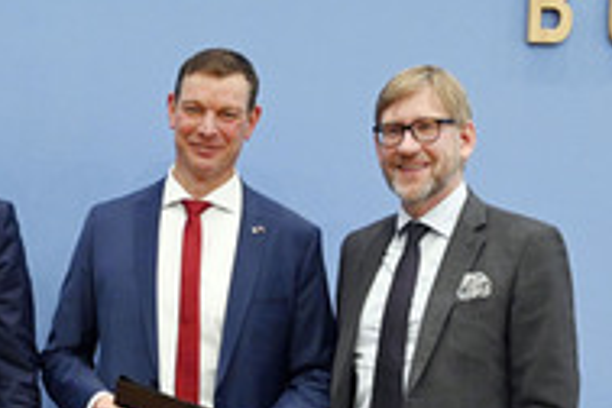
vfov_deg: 16.5
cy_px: 421
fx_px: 1377
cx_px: 24
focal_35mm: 81
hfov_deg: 24.1
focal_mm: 34
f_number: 4
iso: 6400
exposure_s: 1/1600
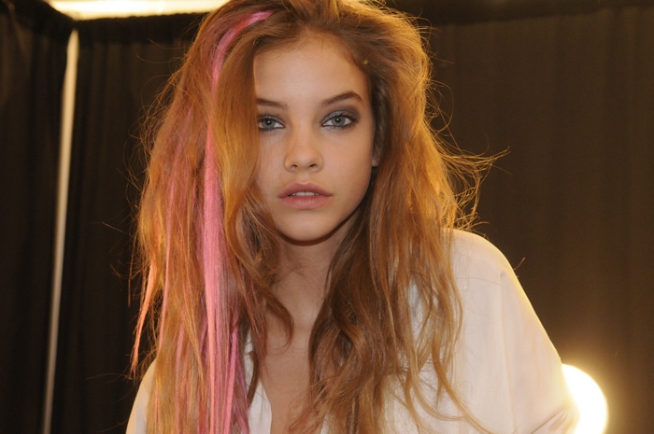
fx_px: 1034
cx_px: 327
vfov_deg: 23.7
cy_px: 217
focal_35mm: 57
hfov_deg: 35.1
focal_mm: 38
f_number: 5.6
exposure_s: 1/60
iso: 2000
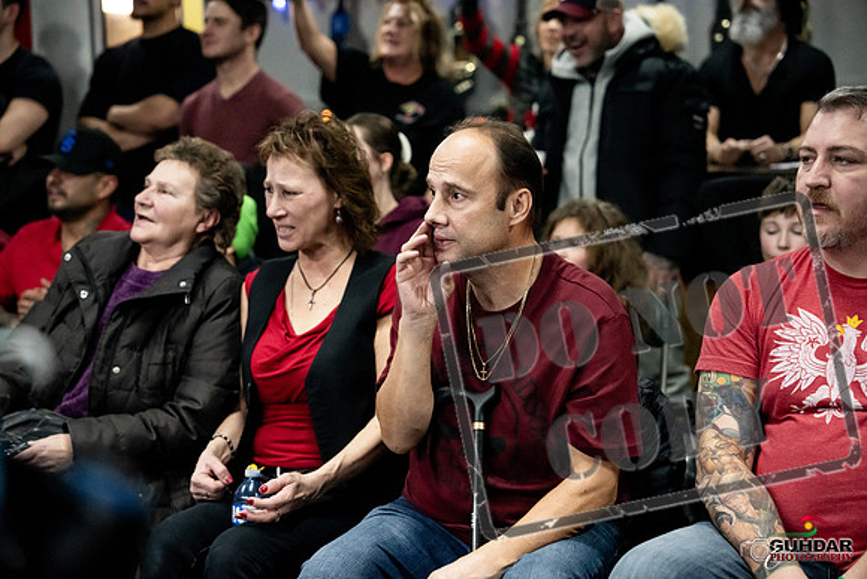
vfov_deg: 19.5
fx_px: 1686
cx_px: 434
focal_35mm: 70
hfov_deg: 28.8
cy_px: 290
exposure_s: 1/1000
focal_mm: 70
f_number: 2.8
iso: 10000
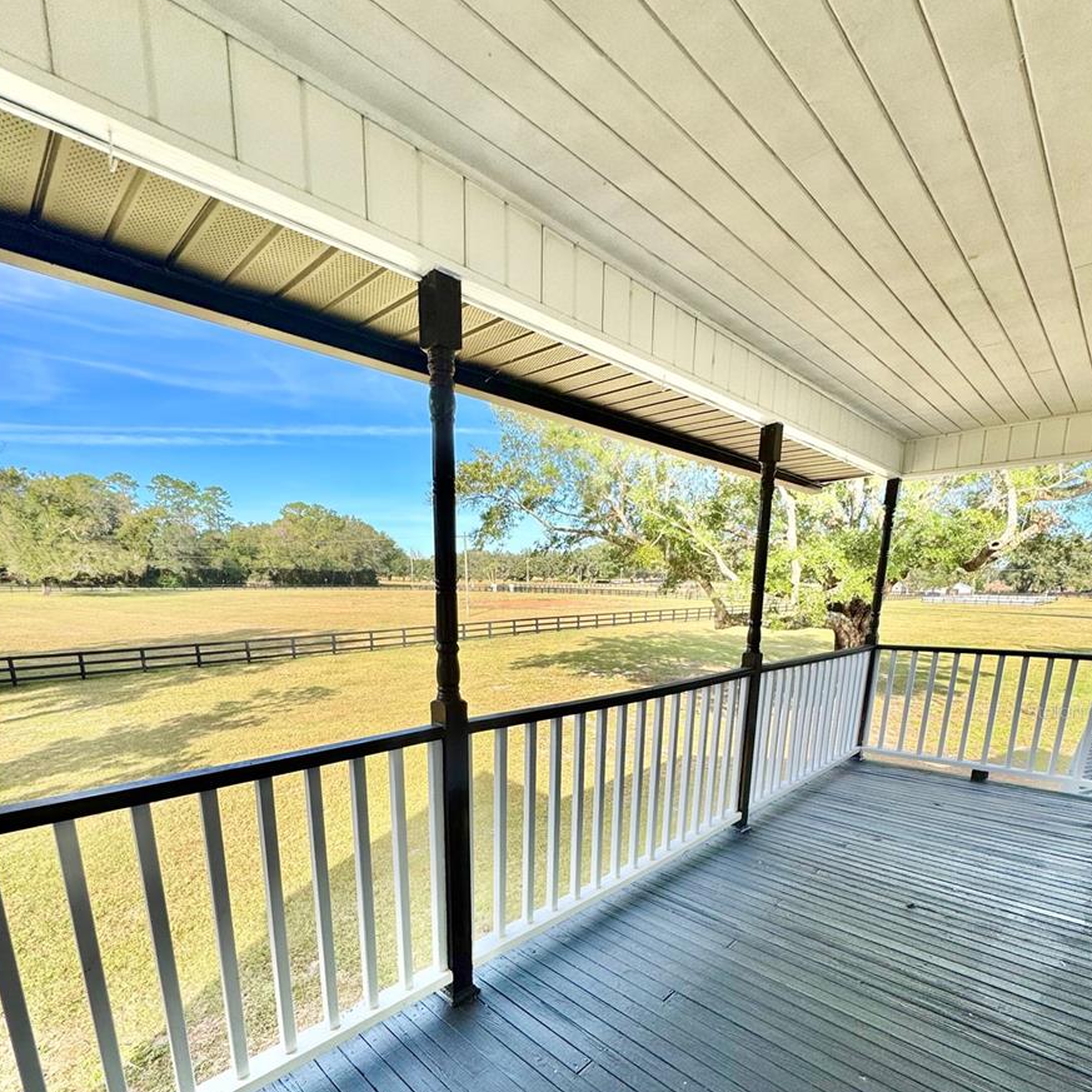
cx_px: 553
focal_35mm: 17
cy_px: 710
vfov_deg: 81.7
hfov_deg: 84.0
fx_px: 607
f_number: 2.2
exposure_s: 1/681
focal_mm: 2.22
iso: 40
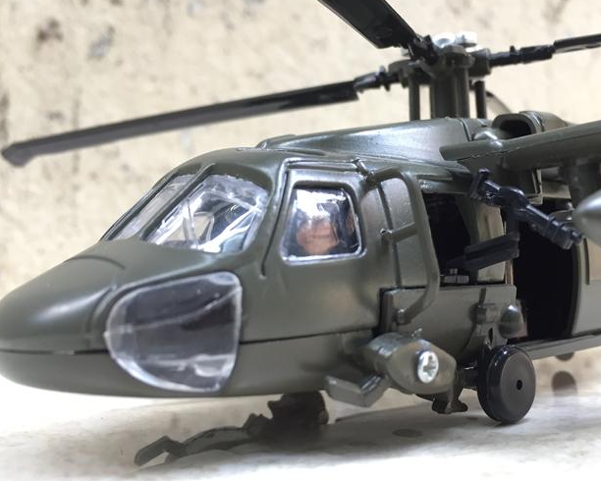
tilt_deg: +4.1
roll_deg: -1.6
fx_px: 658
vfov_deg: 40.1
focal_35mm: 37
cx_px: 368
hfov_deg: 48.7
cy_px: 209
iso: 40
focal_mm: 4.15
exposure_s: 1/33
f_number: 2.2
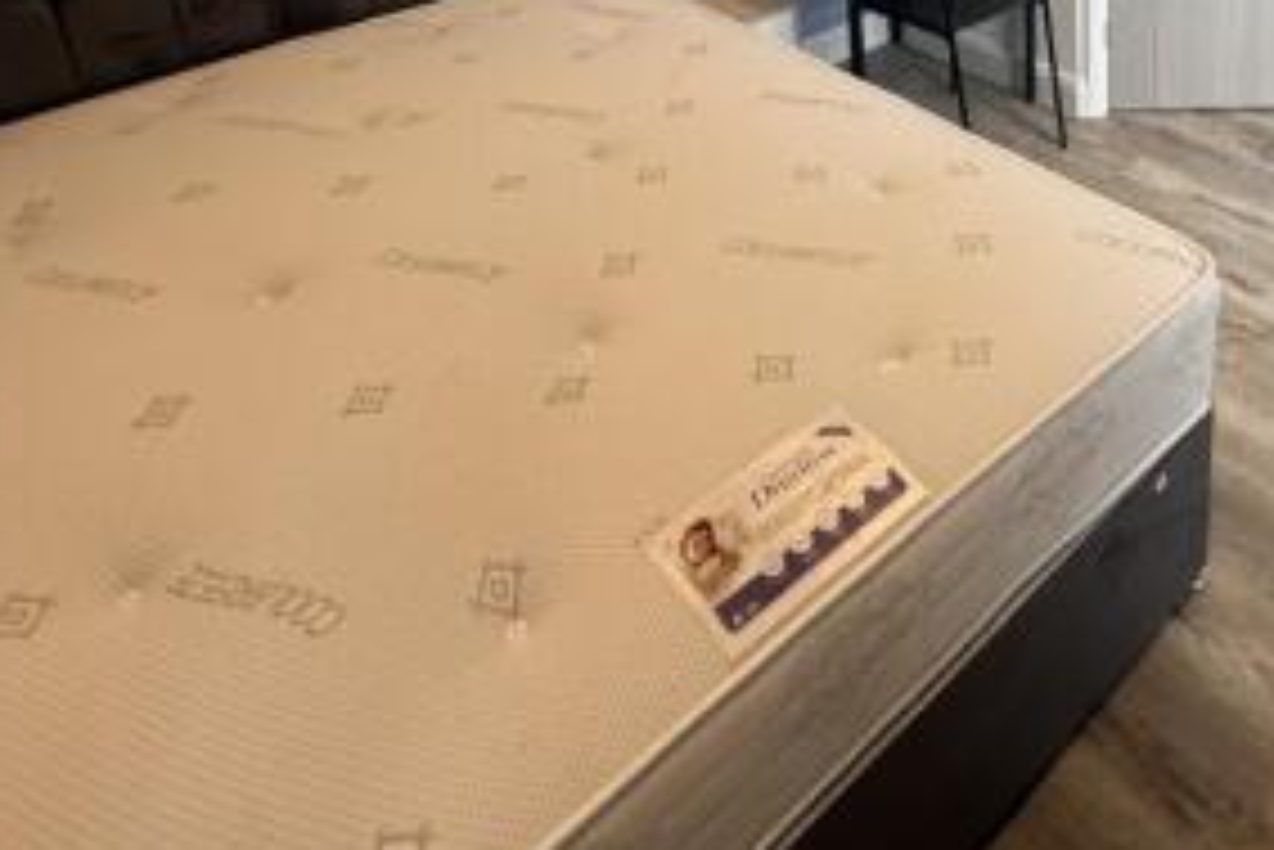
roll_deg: +1.2
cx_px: 1047
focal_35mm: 30
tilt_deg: -18.1
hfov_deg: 56.7
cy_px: -70
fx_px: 1062
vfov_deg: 37.2
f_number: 2.2
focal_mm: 2.22
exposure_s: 1/100
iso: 100
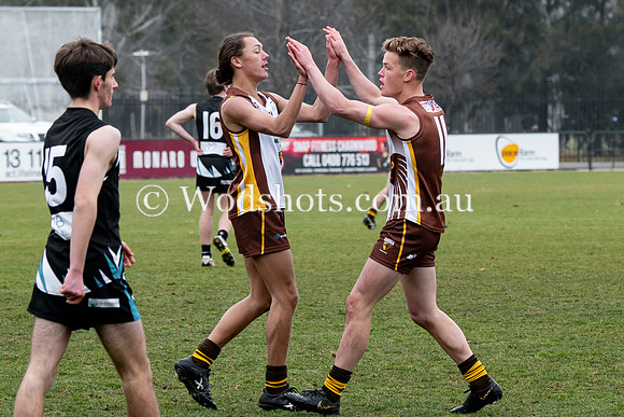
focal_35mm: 303
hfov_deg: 6.8
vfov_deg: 4.5
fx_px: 5261
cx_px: 393
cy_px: 114
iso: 500
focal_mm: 102
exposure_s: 1/800
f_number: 4
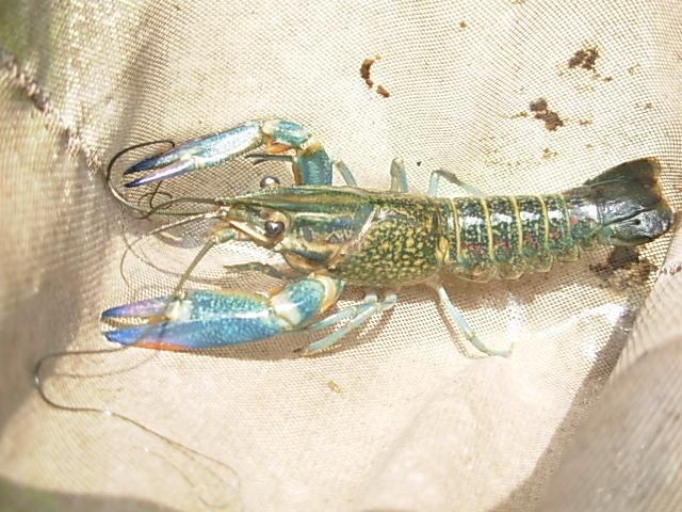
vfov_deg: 37.7
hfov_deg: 49.0
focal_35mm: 38
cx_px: 341
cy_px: 256
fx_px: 749
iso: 50
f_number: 2.9
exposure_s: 1/124
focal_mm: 6.3
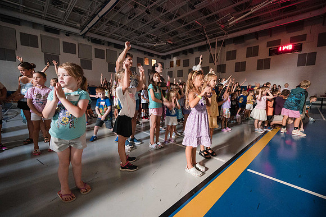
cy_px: 106
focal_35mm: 15
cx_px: 162
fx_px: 140
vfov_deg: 75.6
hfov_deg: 98.6
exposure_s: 1/60
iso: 9000
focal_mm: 14
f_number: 4
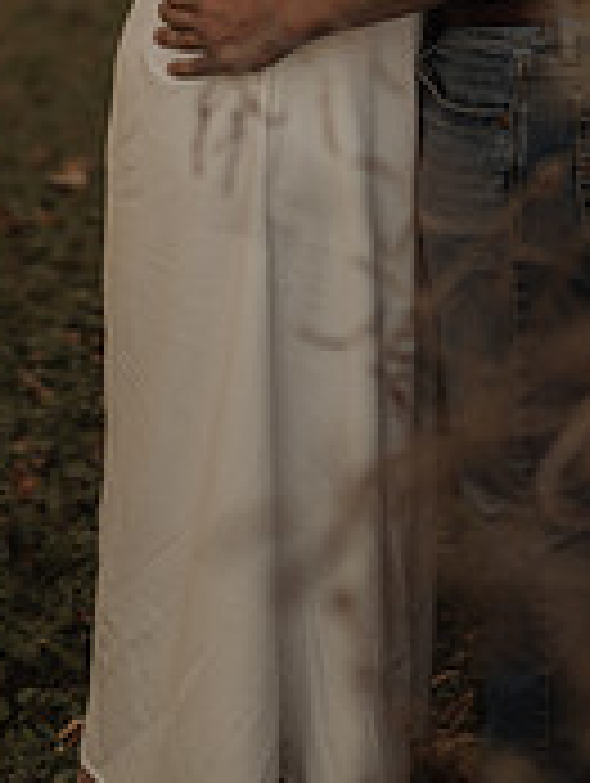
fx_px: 2811
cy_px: -220
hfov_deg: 12.0
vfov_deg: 15.2
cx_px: 318
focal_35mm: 124
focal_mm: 50
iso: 160
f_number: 2.2
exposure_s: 1/500
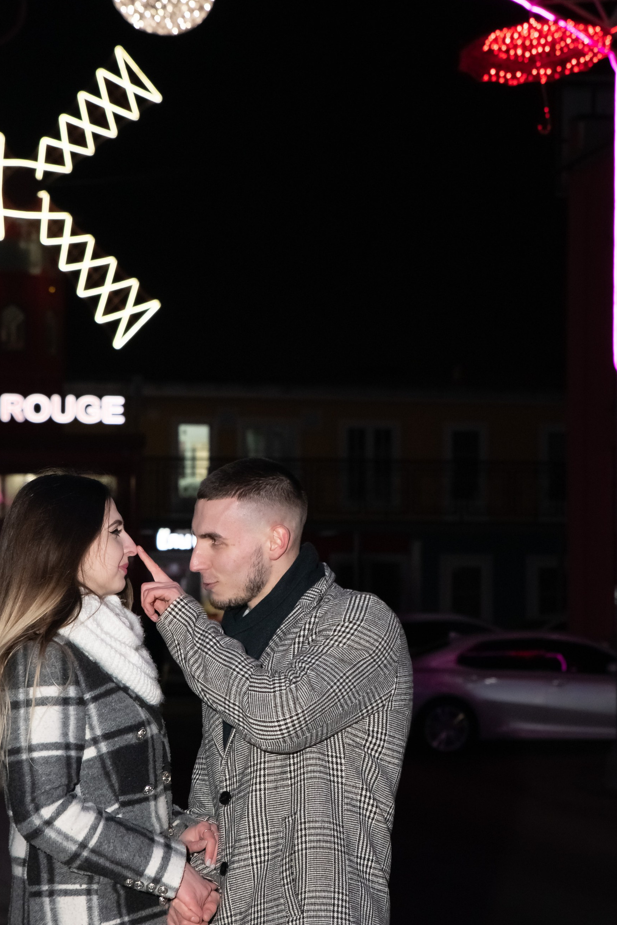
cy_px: 479
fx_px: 2828
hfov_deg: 12.4
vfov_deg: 18.6
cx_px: 333
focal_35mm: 110
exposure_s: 1/160
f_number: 5.6
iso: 1000
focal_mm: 70
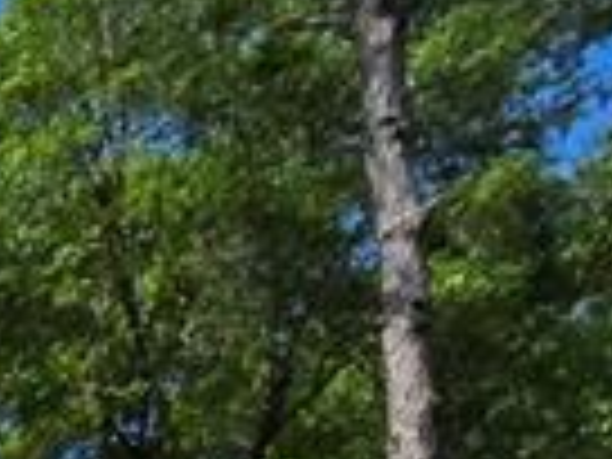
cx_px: -1296
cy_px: 1454
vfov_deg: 10.1
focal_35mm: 98
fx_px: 1733
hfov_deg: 11.0
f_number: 2.2
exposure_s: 1/2782
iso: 50
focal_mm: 2.2
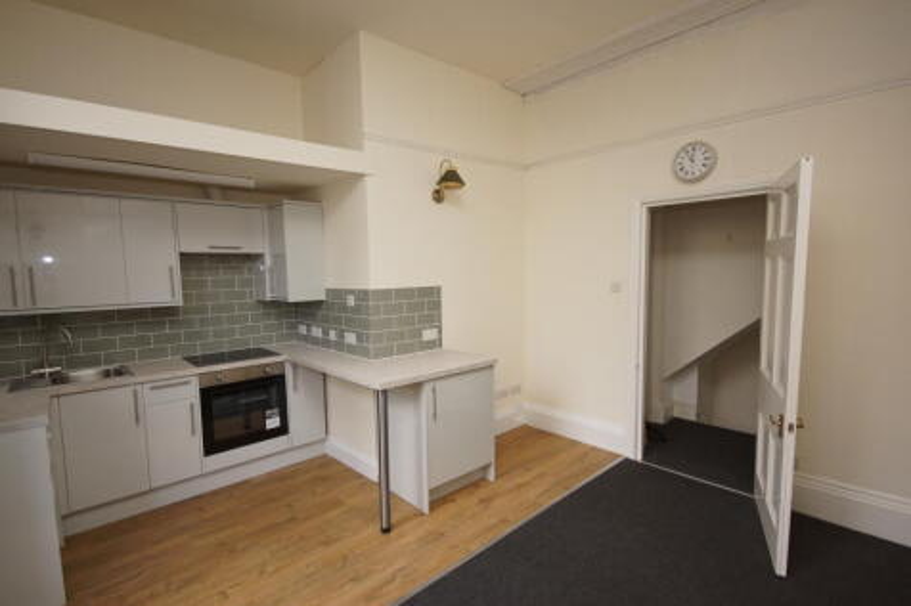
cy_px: 303
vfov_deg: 72.0
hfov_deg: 95.0
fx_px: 417
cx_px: 456
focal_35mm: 16
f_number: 4.5
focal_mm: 11
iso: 500
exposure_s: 1/160
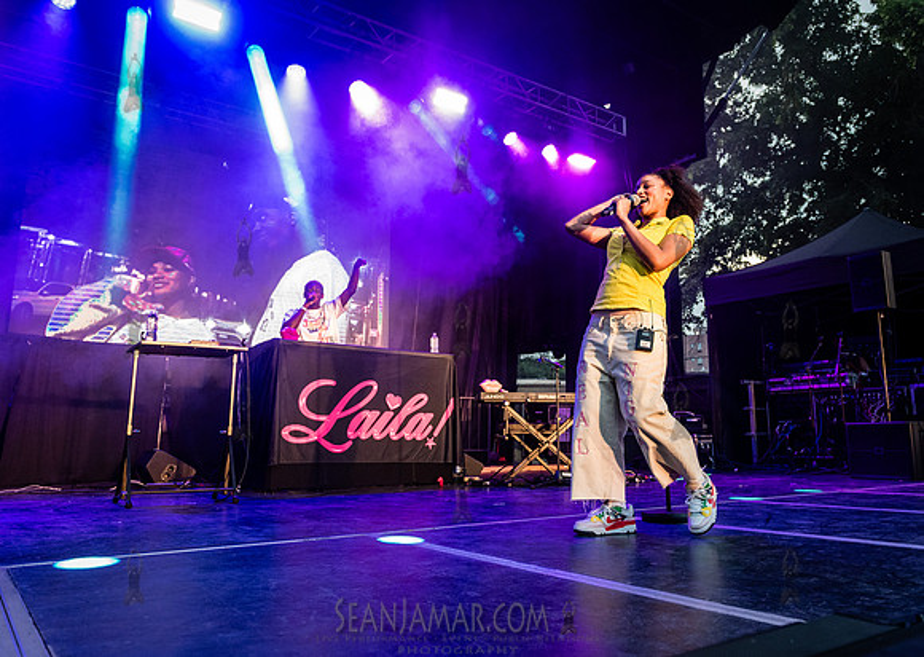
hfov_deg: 65.8
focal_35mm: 27
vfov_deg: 49.6
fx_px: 710
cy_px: 307
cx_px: 524
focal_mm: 24
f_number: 3.5
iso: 4000
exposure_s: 1/500
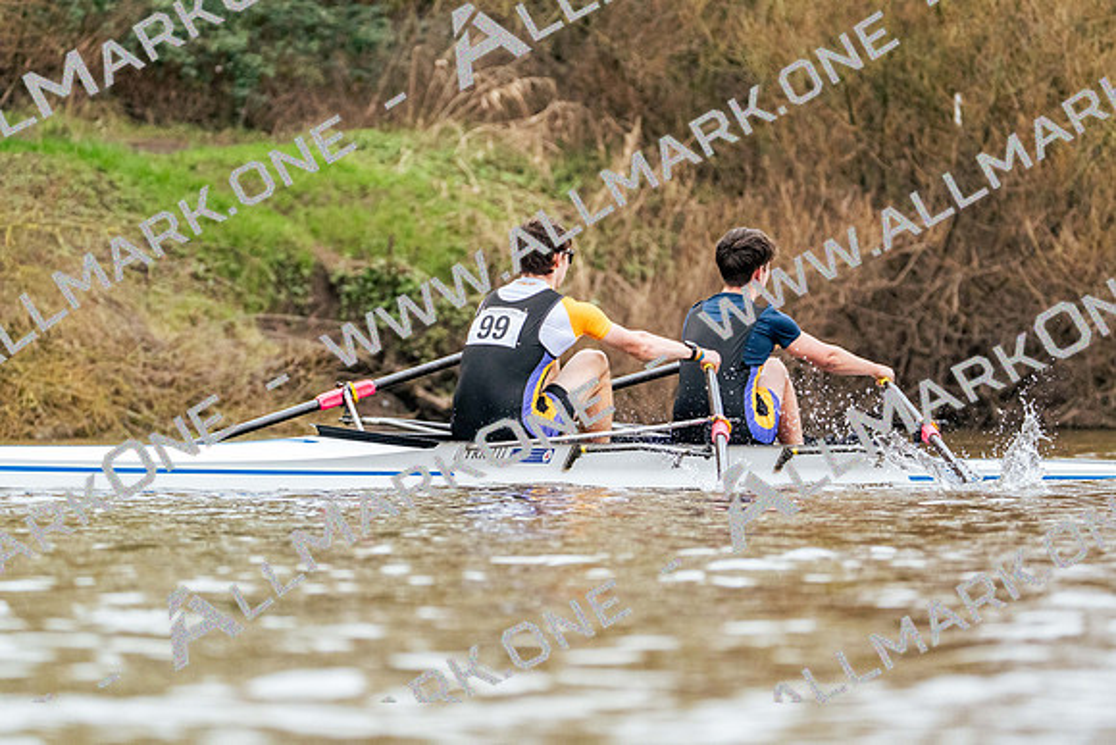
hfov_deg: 7.4
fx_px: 8682
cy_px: 372
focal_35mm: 280
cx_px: 558
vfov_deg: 4.9
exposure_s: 1/2000
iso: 6400
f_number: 6.3
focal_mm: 280
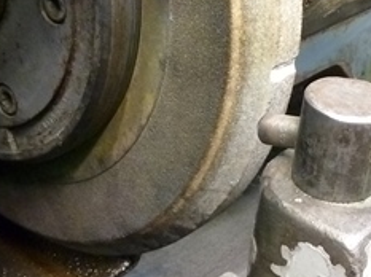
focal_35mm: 86
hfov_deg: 22.6
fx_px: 920
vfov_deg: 17.1
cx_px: 282
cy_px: 100
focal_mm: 4.1
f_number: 3.3
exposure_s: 1/10
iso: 400
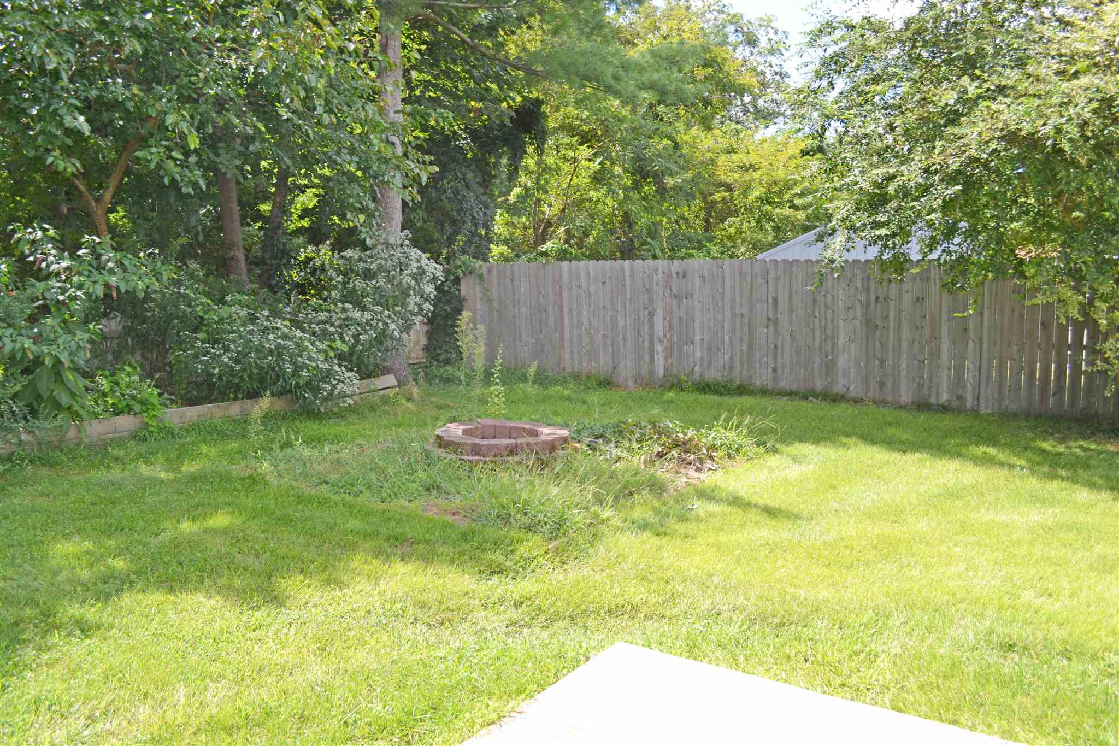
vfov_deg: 47.9
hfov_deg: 67.4
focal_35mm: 27
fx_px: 839
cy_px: 373
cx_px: 560
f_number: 4.5
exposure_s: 1/200
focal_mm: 18
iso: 100
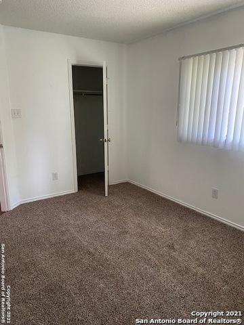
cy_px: 162
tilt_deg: -12.9
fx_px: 244
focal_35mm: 26
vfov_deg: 67.3
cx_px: 122
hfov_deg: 53.1
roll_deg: +0.1
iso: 500
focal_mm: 4.25
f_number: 1.8
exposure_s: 1/60
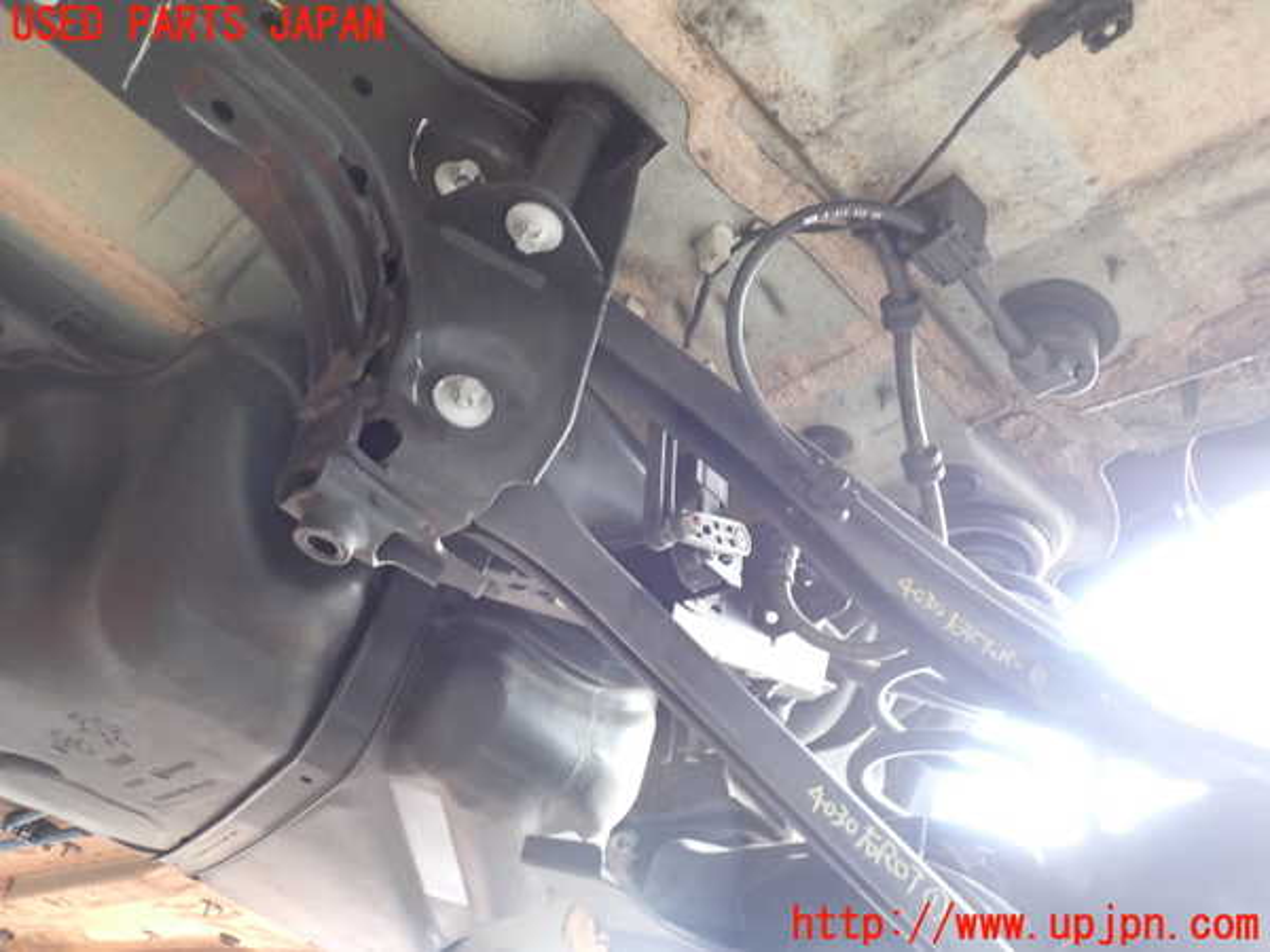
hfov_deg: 60.0
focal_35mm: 30
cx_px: 635
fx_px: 1101
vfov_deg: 46.8
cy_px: 476
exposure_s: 1/30
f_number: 2.3
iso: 400
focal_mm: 5.4
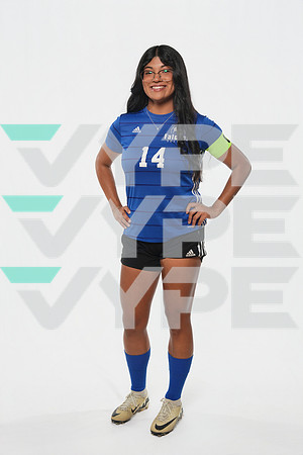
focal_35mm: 50
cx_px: 152
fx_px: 630
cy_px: 228
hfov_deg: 27.0
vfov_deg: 39.7
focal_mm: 49.9
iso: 500
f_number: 8
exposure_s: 1/125
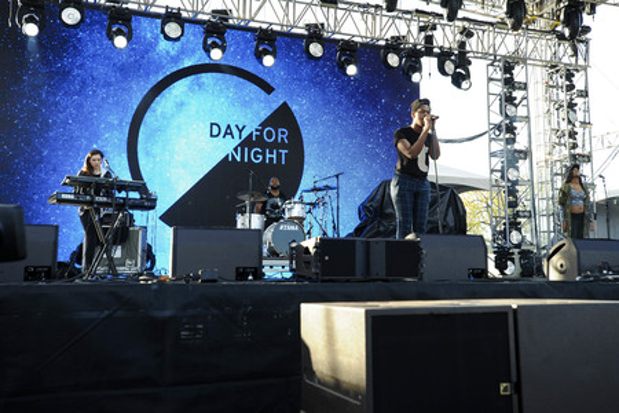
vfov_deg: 37.9
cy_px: 206
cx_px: 310
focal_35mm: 35
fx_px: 602
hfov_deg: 54.4
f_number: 3.5
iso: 800
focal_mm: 35
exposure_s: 1/1000
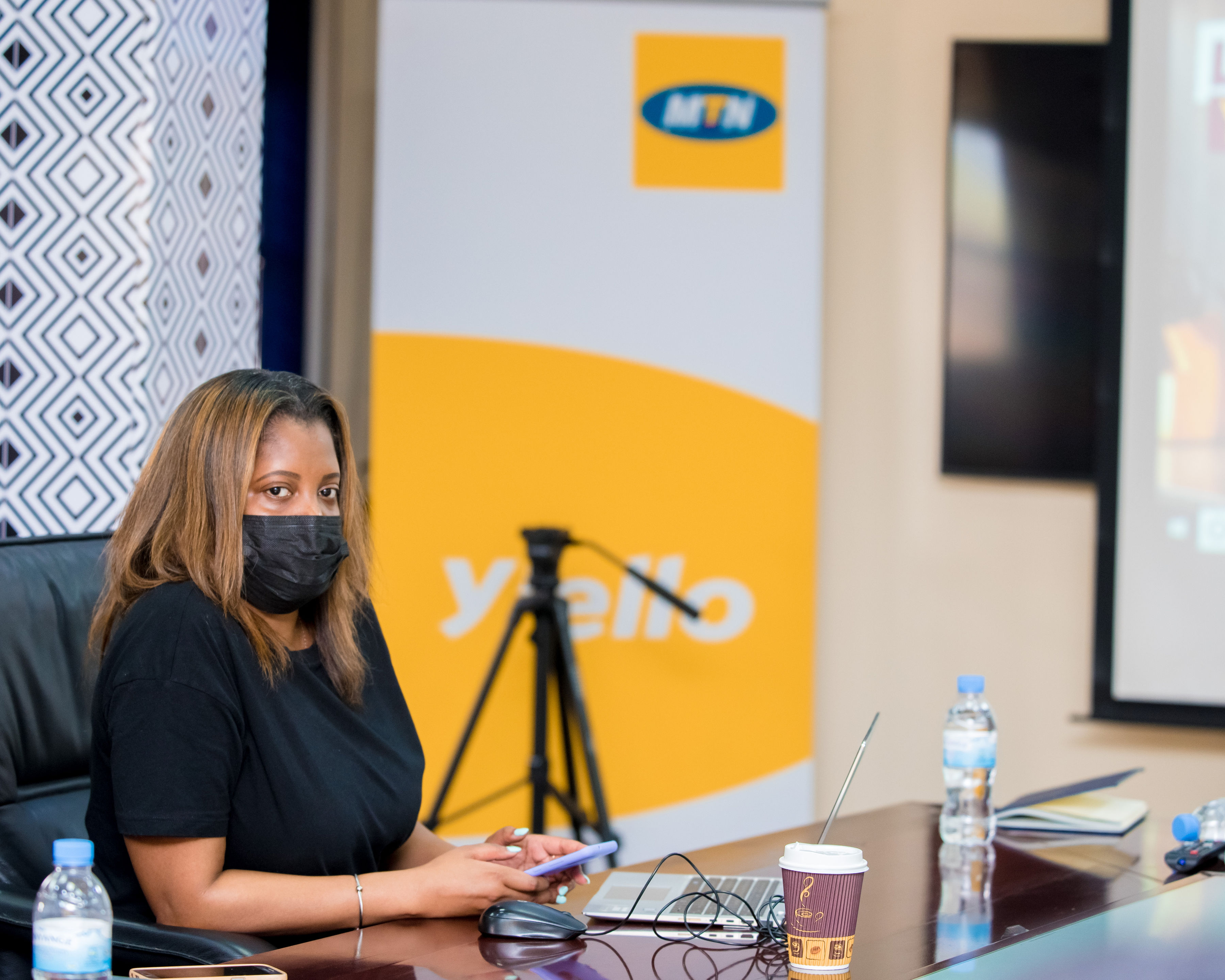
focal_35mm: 219
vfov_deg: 7.1
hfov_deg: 8.8
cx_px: 568
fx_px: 7953
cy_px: 419
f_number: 3.2
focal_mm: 165
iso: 800
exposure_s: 1/200
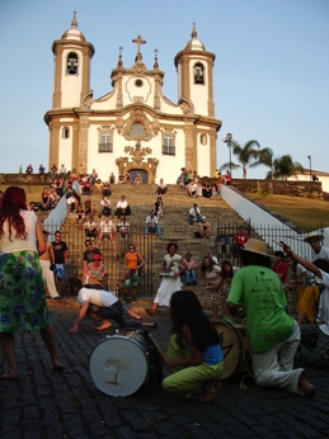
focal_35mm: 35
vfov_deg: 52.7
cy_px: 220
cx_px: 164
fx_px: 444
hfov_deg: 40.7
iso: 50
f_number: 4.3
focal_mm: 5.8
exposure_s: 1/125
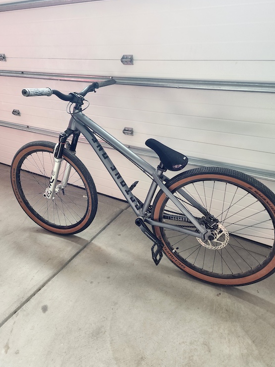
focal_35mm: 25
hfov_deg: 54.9
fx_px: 265
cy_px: 185
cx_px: 133
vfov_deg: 69.4
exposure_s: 1/120
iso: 250
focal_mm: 6.4
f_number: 1.8
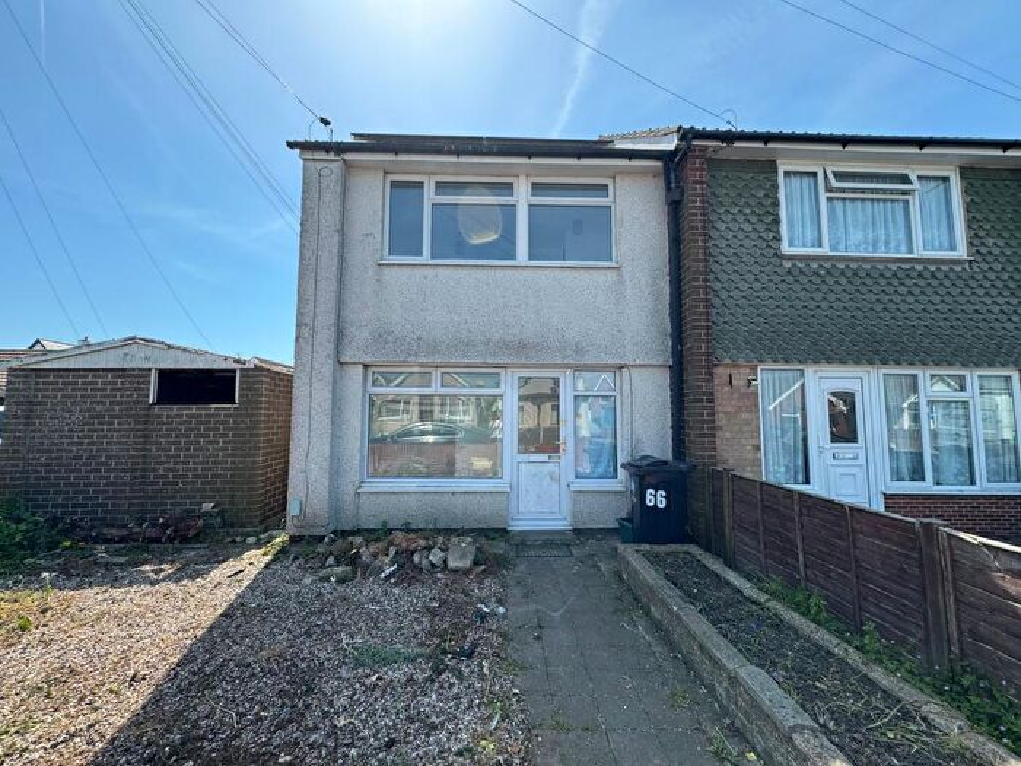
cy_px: 383
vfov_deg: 85.7
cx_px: 510
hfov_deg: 102.1
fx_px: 413
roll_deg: -0.2
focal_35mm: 14
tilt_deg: +4.7
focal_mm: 2.22
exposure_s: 1/879
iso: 40
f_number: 2.2
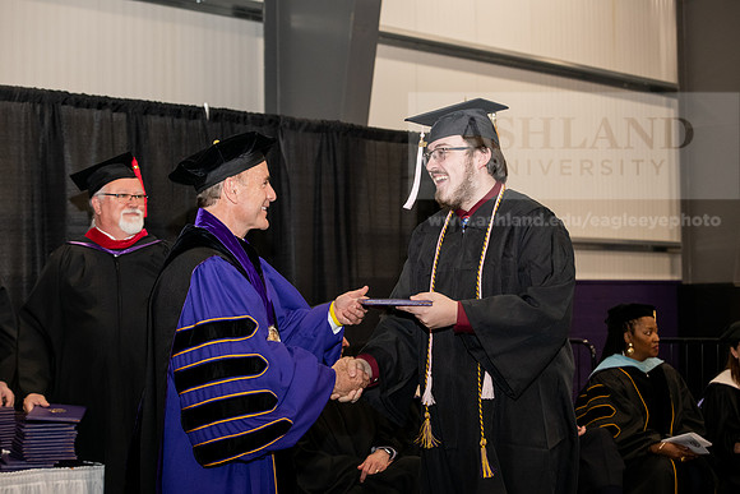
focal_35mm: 70
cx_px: 370
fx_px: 1439
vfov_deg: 19.5
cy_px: 247
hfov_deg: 28.8
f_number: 5.6
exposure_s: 1/200
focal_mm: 70
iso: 2000
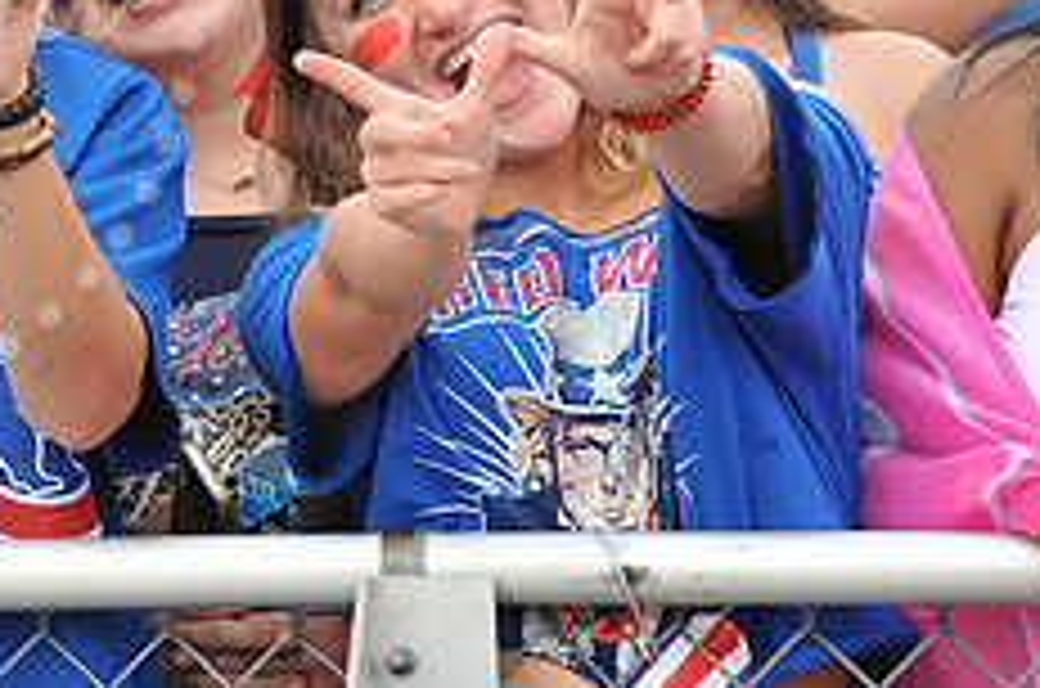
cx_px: -225
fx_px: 14501
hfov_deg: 4.1
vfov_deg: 2.7
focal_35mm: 503
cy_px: -4
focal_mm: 200
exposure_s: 1/80
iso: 500
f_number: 7.1
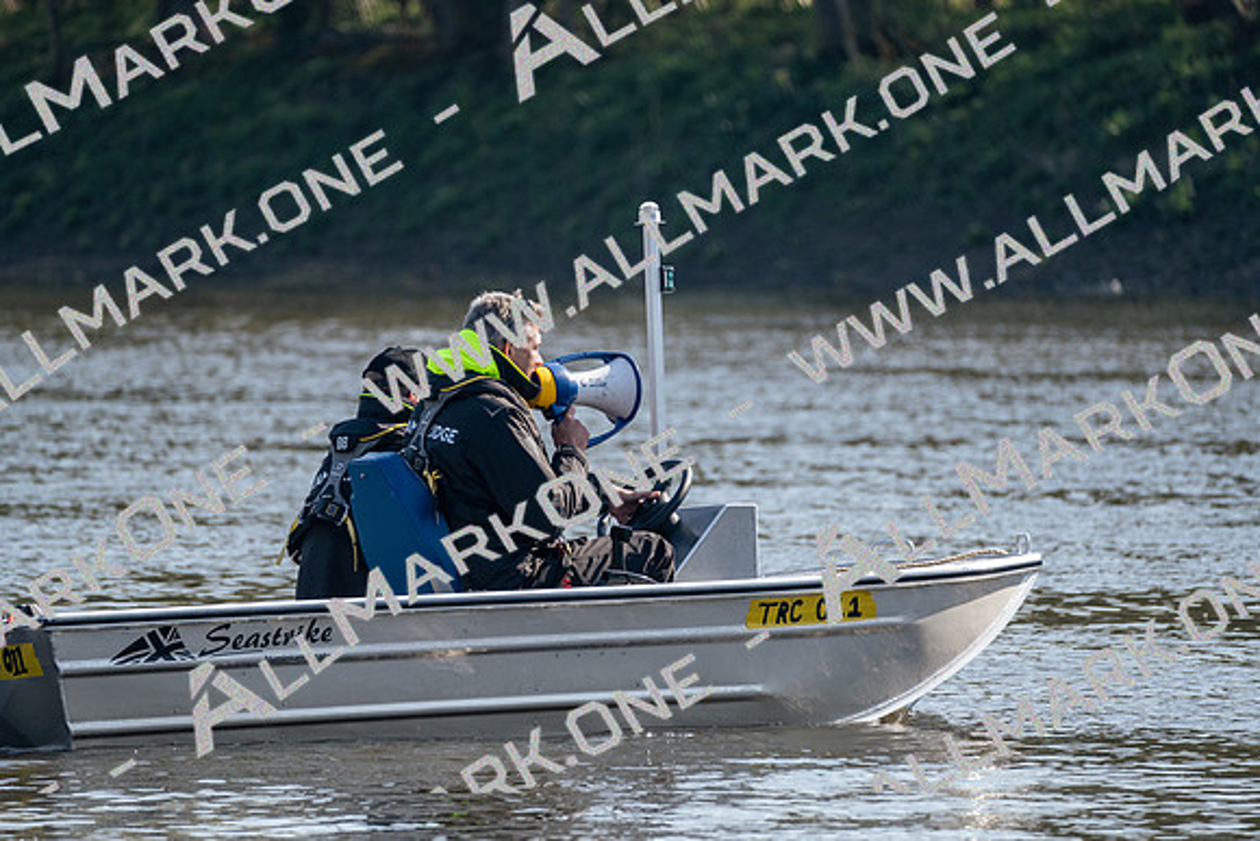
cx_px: 630
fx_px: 14003
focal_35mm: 400
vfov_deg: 3.4
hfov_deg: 5.2
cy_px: 420
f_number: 8
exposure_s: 1/1600
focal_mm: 400
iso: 800
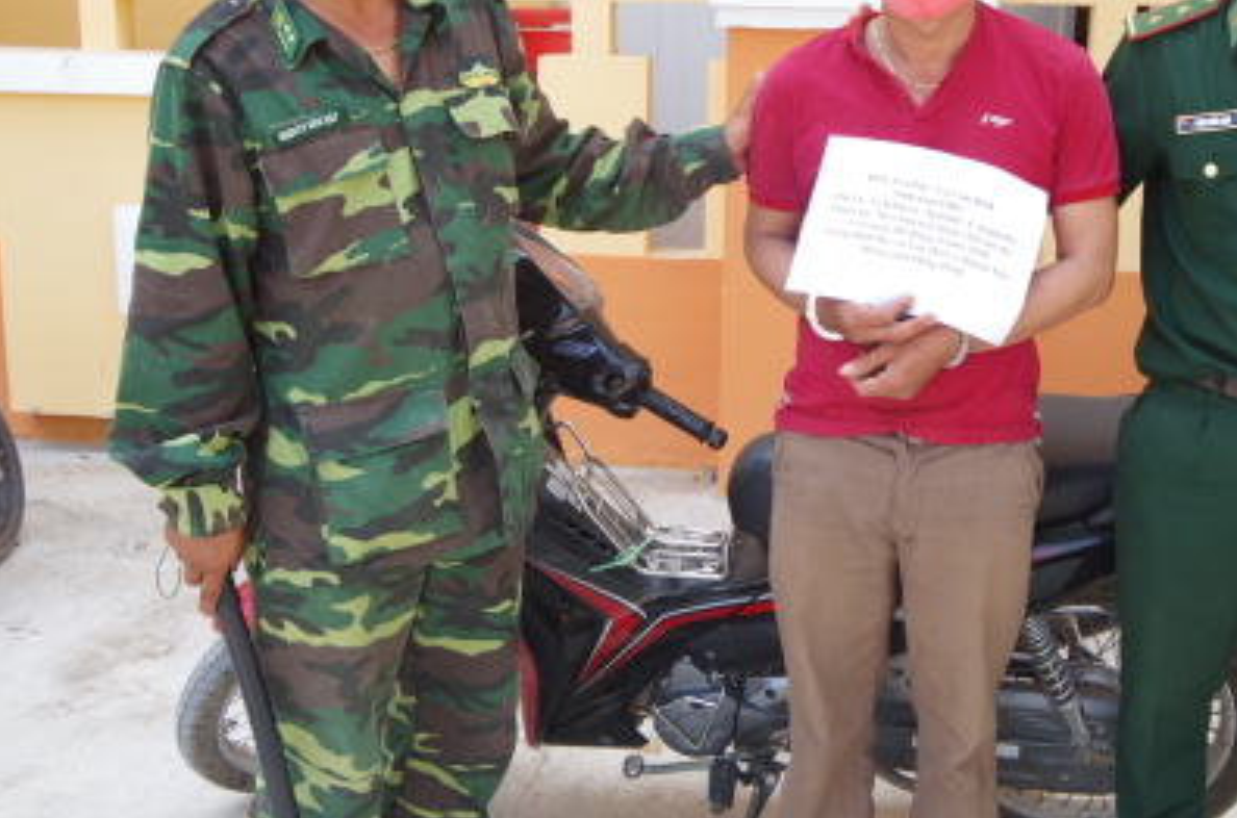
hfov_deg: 39.5
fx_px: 1714
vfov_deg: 26.8
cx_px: 753
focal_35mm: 50
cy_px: 315
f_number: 6.3
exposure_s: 1/100
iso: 200
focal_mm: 24
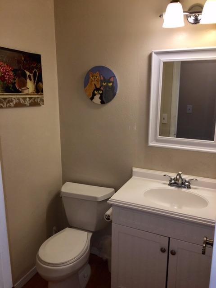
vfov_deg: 61.7
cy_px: 144
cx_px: 108
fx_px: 241
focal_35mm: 29
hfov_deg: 48.2
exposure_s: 1/59
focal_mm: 4.15
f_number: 2.2
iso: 25
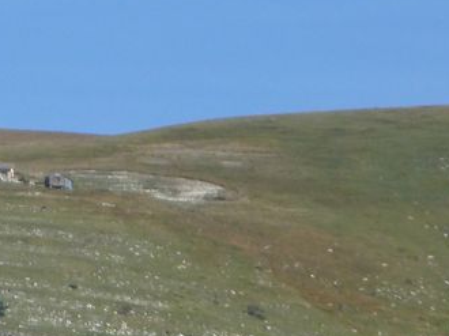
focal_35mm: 968
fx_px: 12547
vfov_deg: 1.5
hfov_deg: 2.0
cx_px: 95
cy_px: 109
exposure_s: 1/1000
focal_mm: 49.2
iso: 160
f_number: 4.9
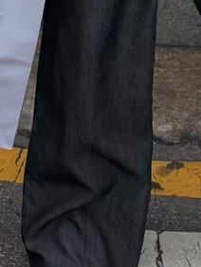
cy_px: -68
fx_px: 673
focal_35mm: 87
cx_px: 182
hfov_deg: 16.8
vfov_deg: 20.7
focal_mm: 6.76
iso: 80
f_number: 1.78
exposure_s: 1/1901
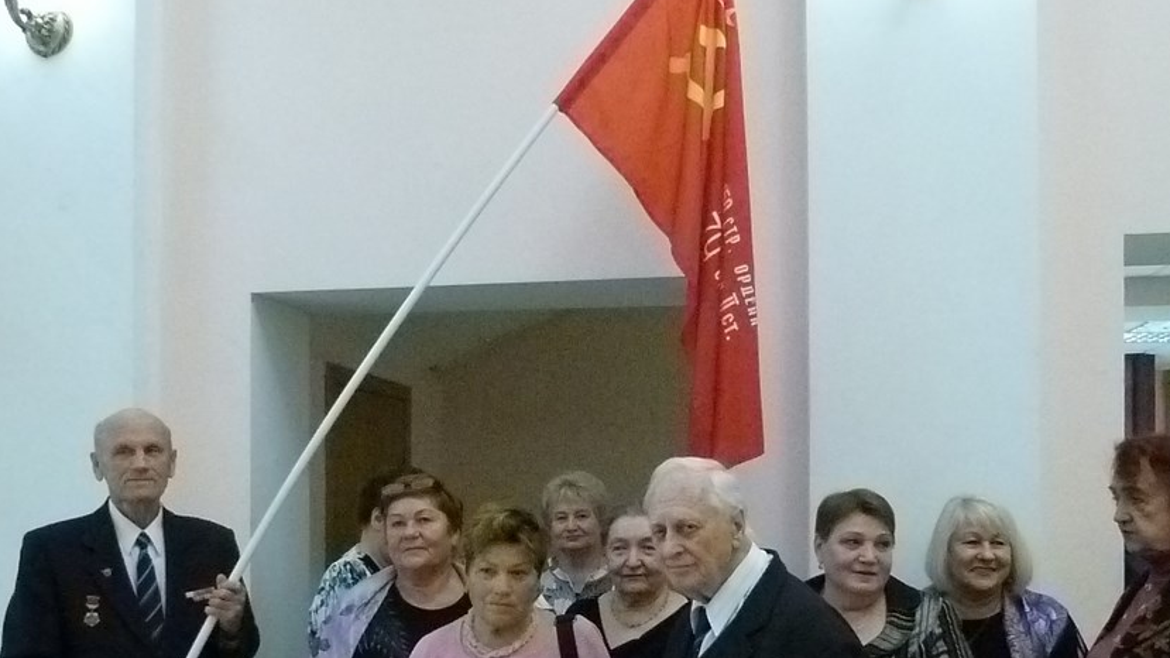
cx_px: 581
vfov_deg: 32.9
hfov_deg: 56.6
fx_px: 1086
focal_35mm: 35
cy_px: 507
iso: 2000
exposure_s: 1/60
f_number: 2.8
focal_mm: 4.5
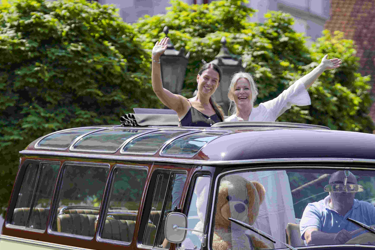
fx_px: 2416
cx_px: 221
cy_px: 244
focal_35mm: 232
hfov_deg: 8.9
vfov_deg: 5.9
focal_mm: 104
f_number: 2.8
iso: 100
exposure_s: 1/1250
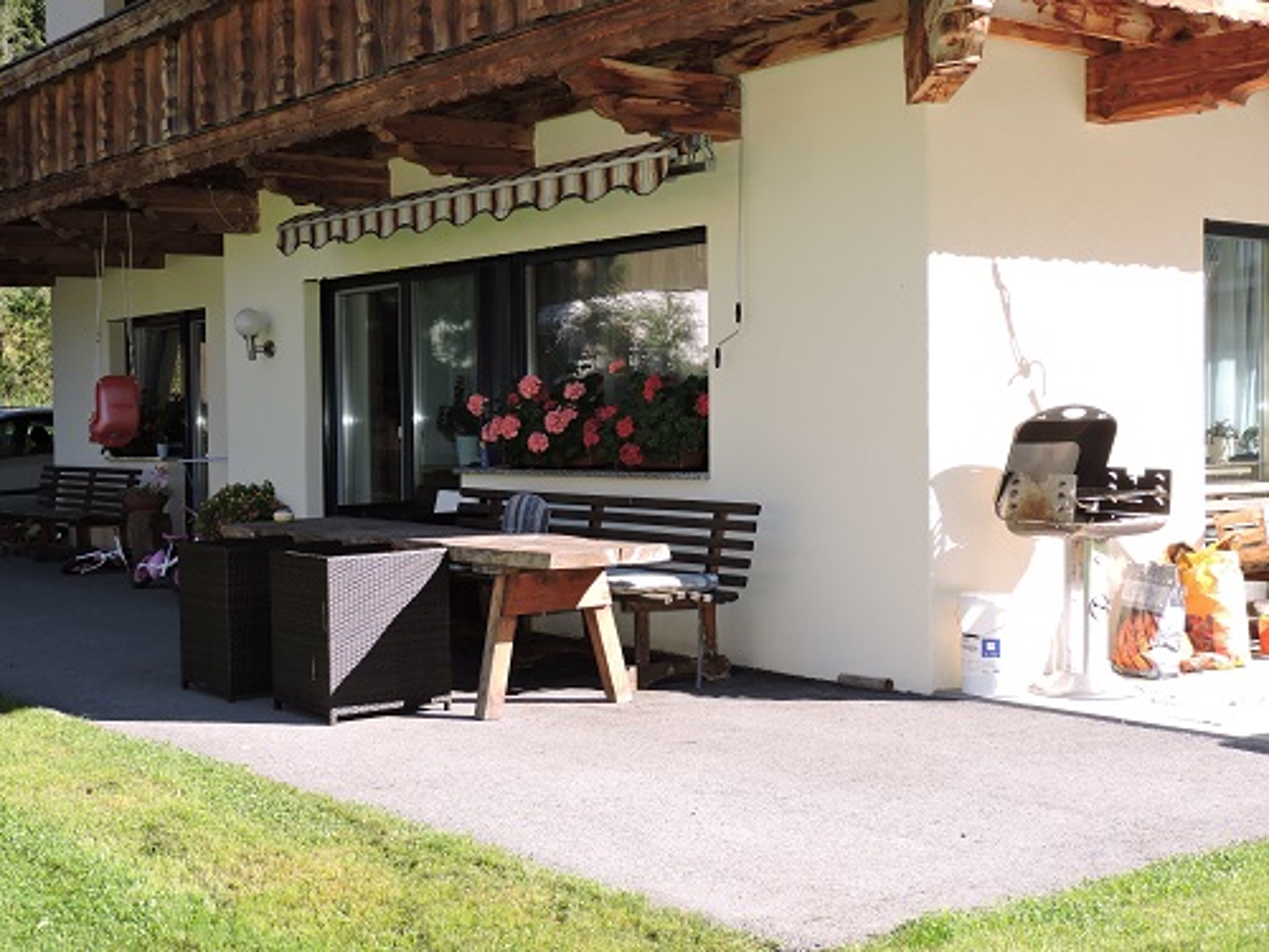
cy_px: 476
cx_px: 634
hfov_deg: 38.2
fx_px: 1833
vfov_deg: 29.1
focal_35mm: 50
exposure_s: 1/400
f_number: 3.6
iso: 160
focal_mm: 8.9
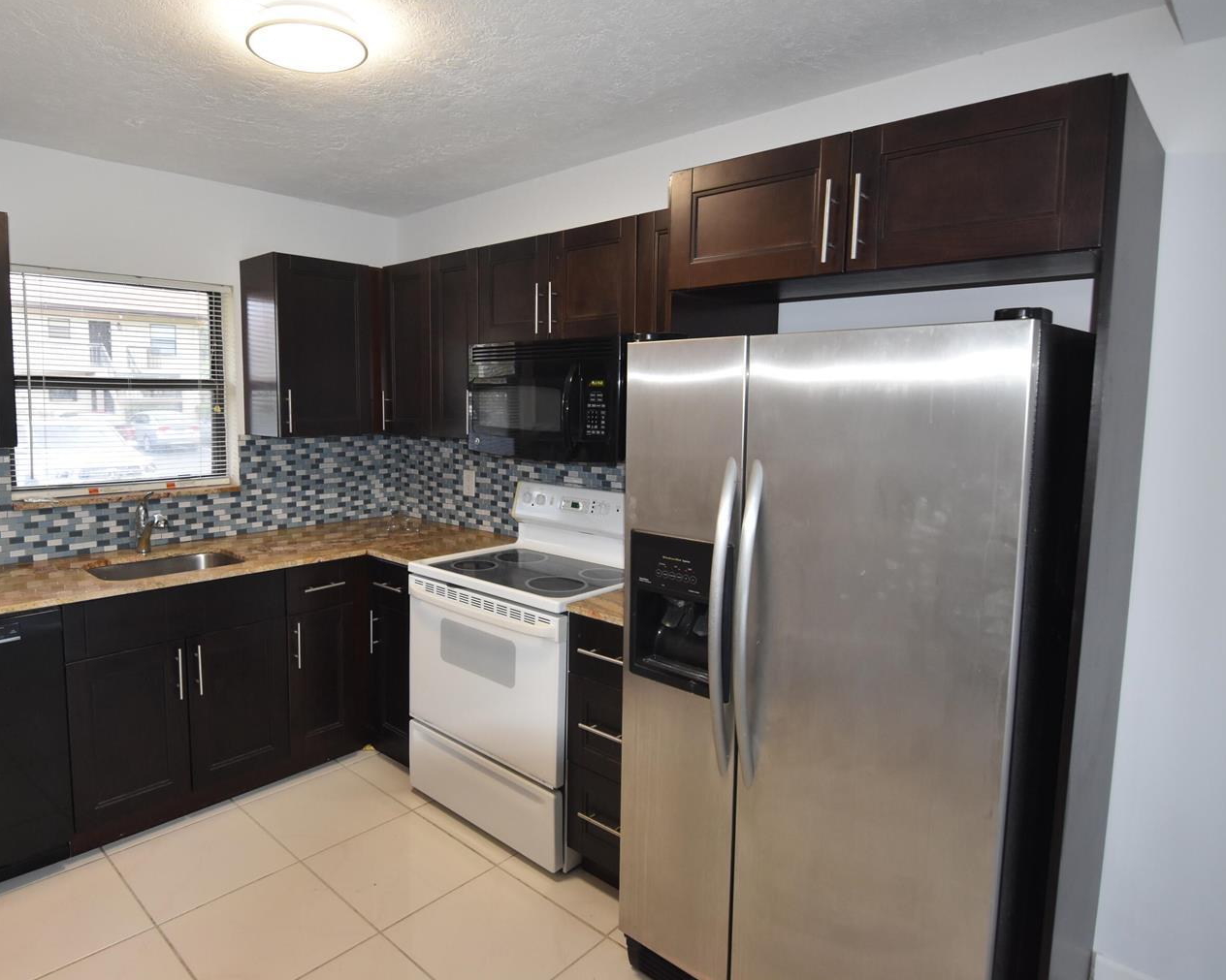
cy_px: 465
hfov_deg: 80.8
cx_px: 508
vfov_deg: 69.1
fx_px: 711
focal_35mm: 20
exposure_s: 1/60
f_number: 4
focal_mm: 11
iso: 800
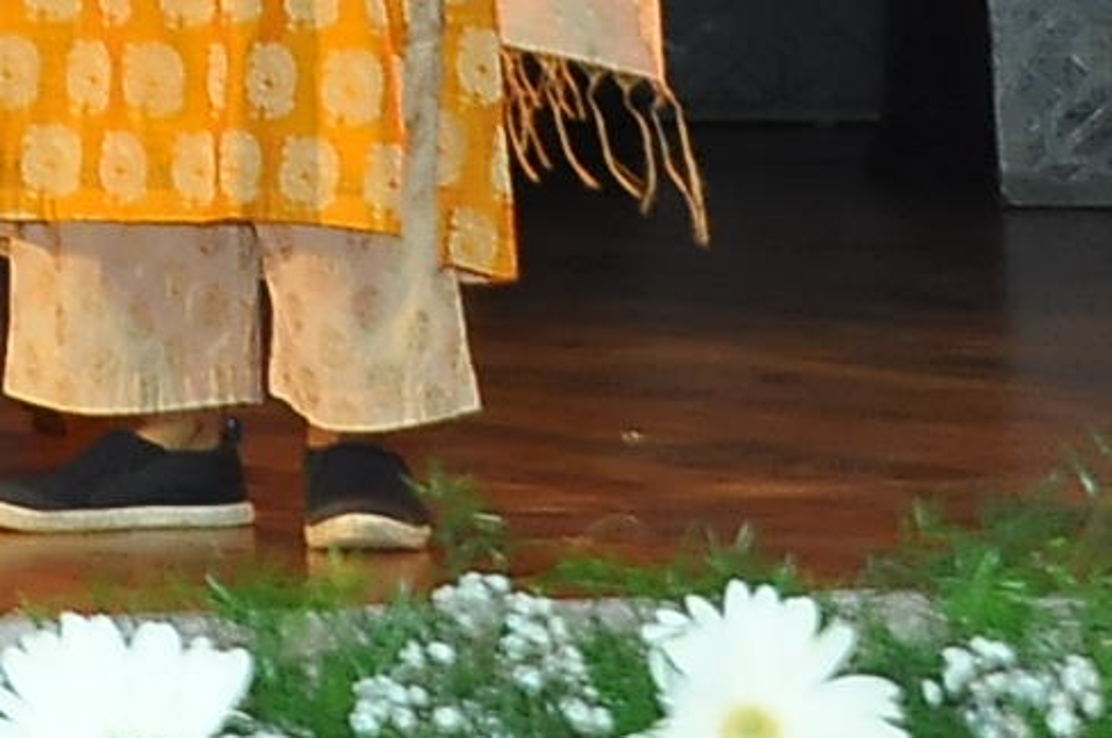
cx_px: -2479
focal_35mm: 247
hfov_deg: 7.2
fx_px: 7629
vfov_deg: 5.4
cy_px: -975
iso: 1000
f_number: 5.6
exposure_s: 1/125
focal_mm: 25
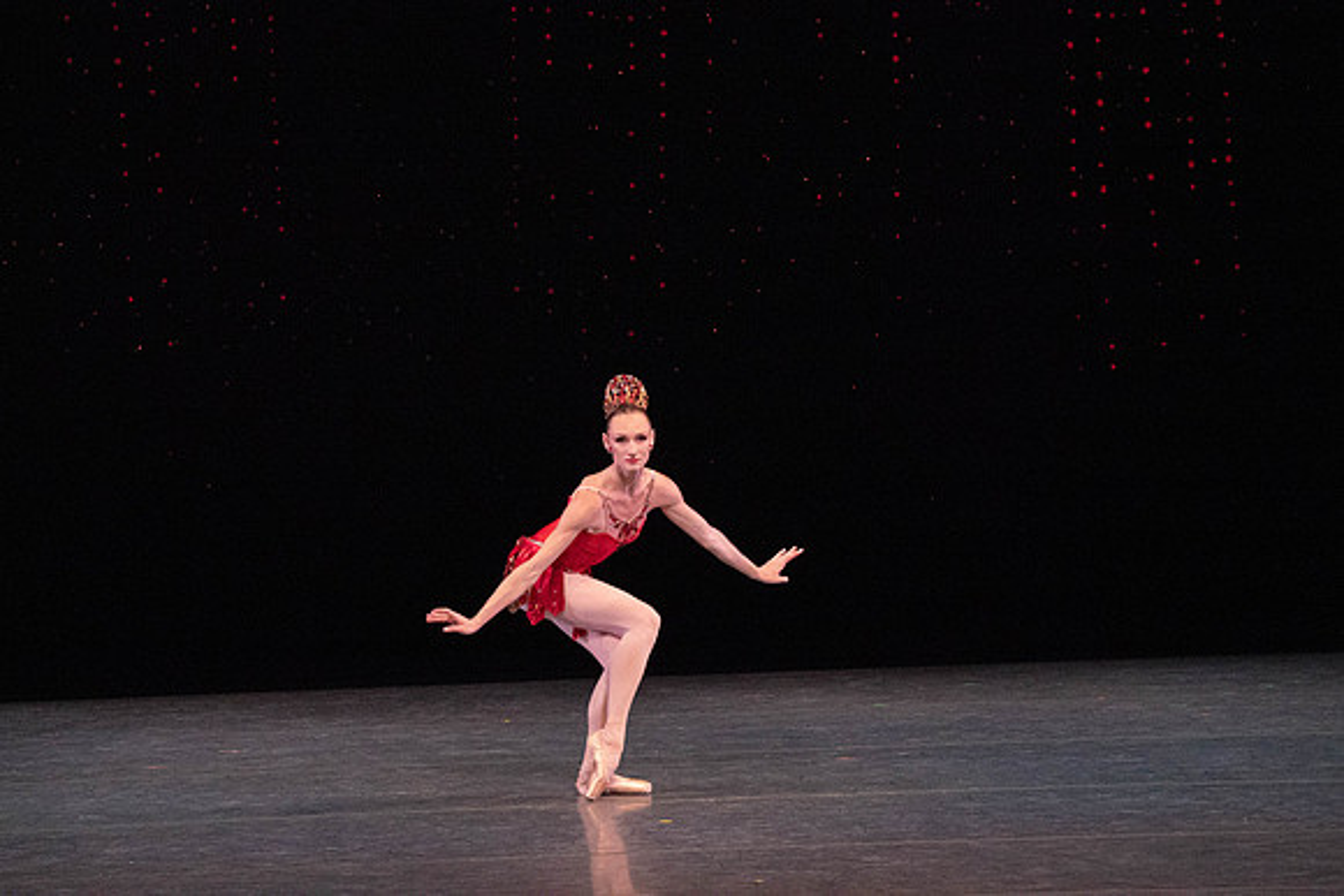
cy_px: 448
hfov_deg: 6.5
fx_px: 11874
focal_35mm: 318
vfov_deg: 4.3
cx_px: 672
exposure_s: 1/500
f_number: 11
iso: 16000
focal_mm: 318
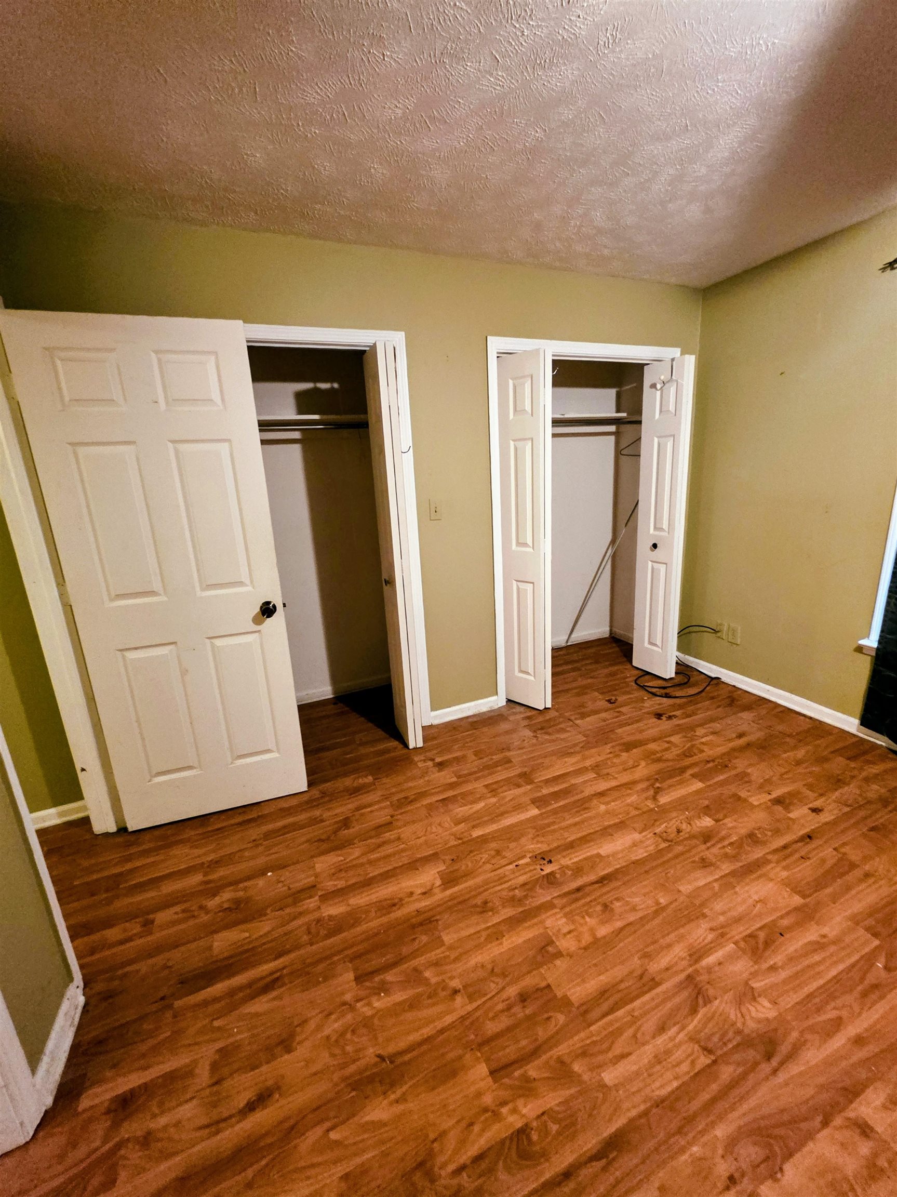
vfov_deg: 106.2
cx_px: 448
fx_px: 449
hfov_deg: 89.9
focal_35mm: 13
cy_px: 598
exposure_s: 1/60
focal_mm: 2.2
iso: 1250
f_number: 1.9
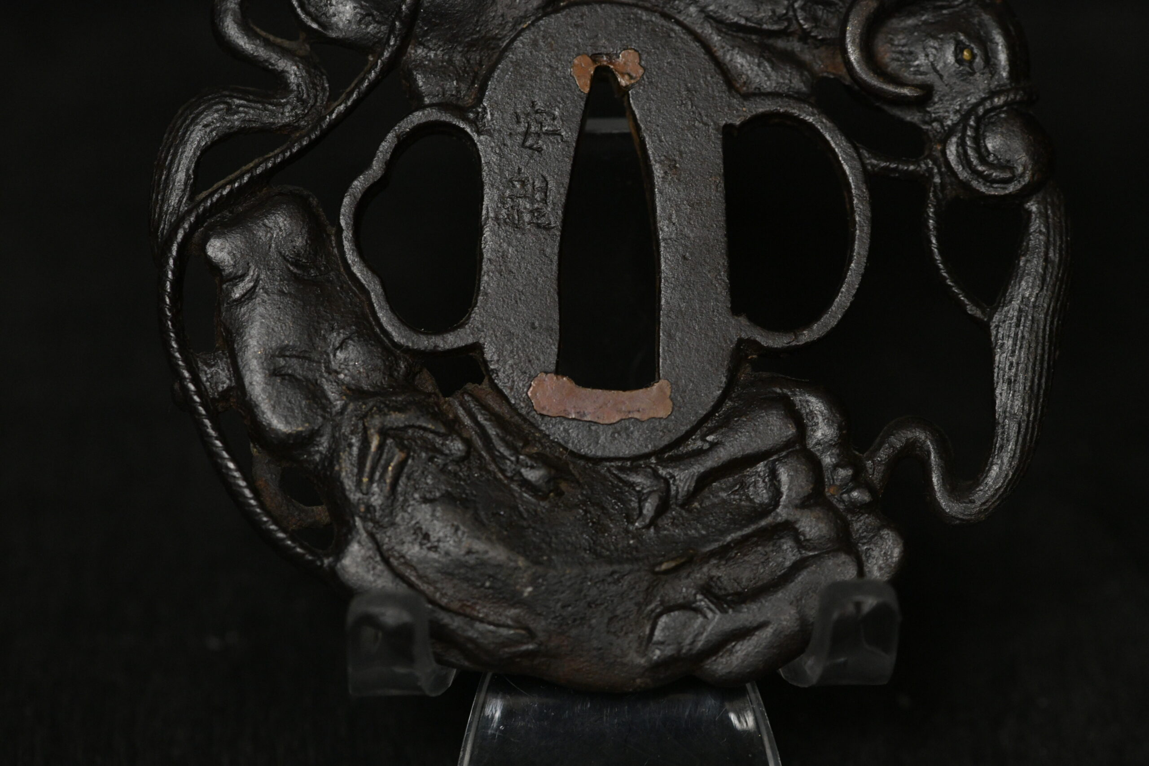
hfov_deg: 19.5
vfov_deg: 13.0
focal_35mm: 105
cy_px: 383
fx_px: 3351
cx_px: 574
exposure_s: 1/125
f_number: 9
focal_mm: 105
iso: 3600
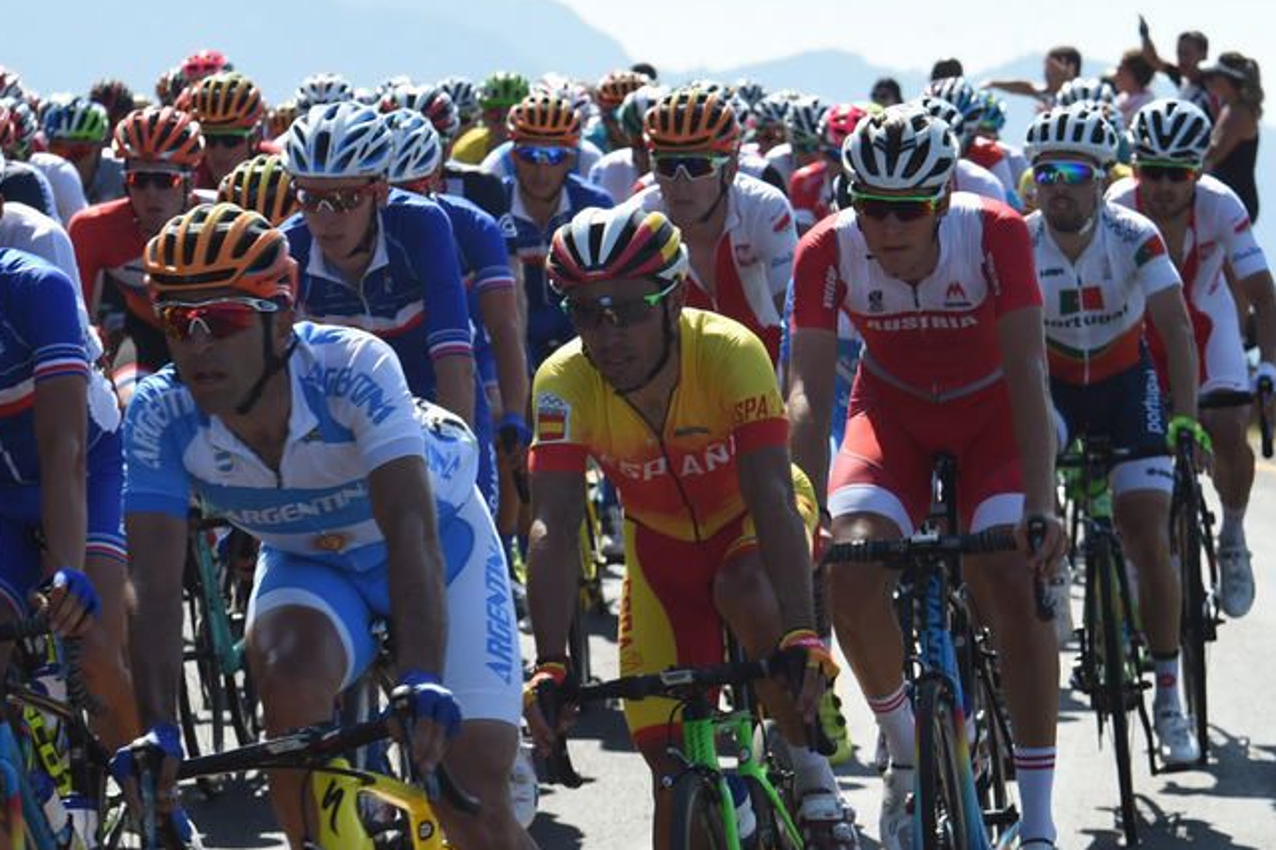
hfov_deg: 9.2
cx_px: 548
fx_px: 7935
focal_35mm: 224
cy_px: 544
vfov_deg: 6.1
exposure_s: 1/500
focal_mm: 140
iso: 500
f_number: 13
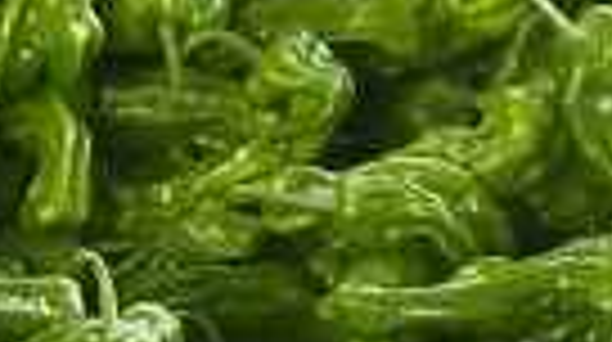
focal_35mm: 223
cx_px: -1107
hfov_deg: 8.4
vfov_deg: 5.4
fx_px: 3613
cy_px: 488
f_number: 1.8
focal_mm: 4.84
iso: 80
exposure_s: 1/100
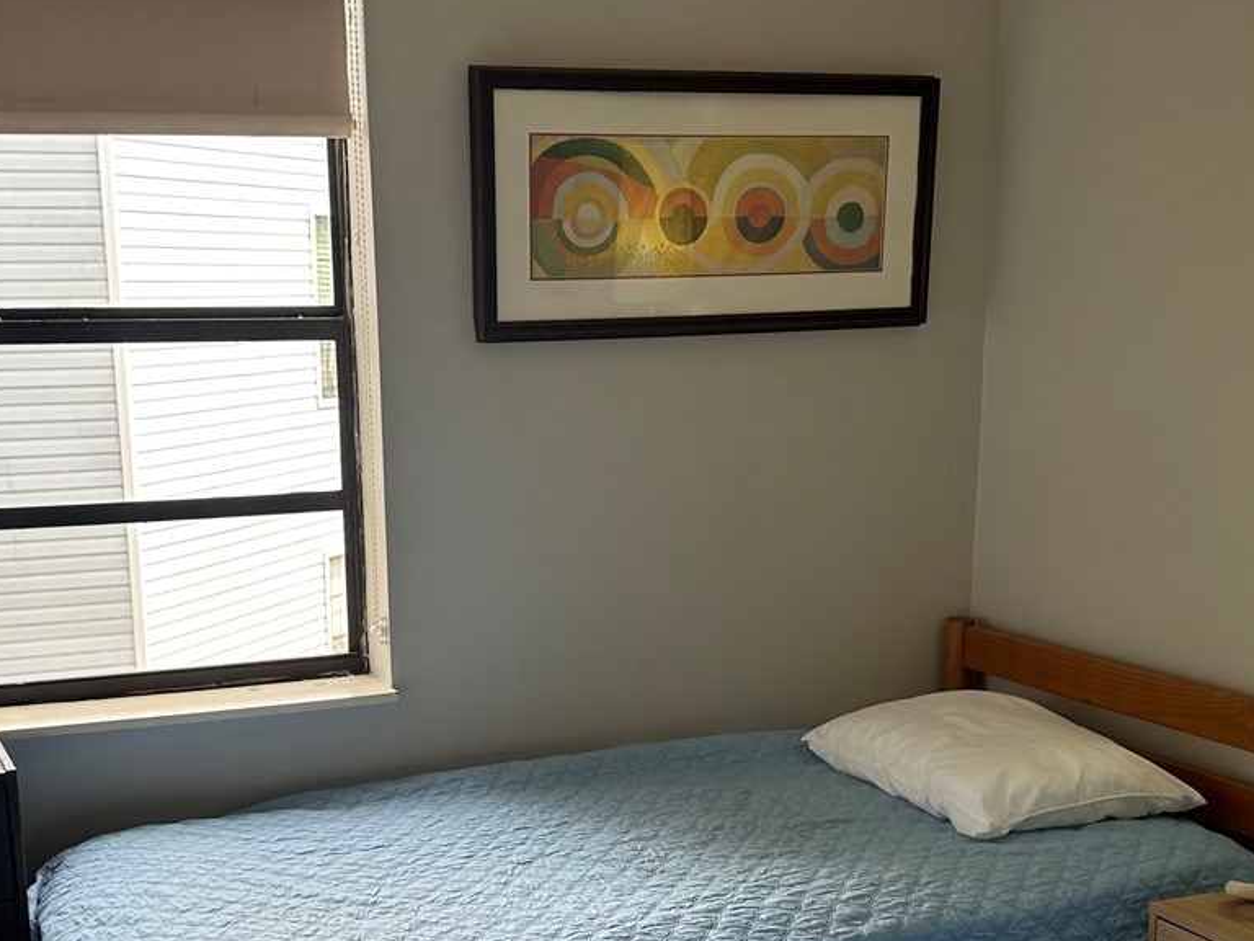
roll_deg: +1.1
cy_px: 737
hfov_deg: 38.1
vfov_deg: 28.6
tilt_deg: -11.7
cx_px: 539
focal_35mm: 50
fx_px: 1811
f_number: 1.78
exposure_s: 1/199
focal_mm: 6.86
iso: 80
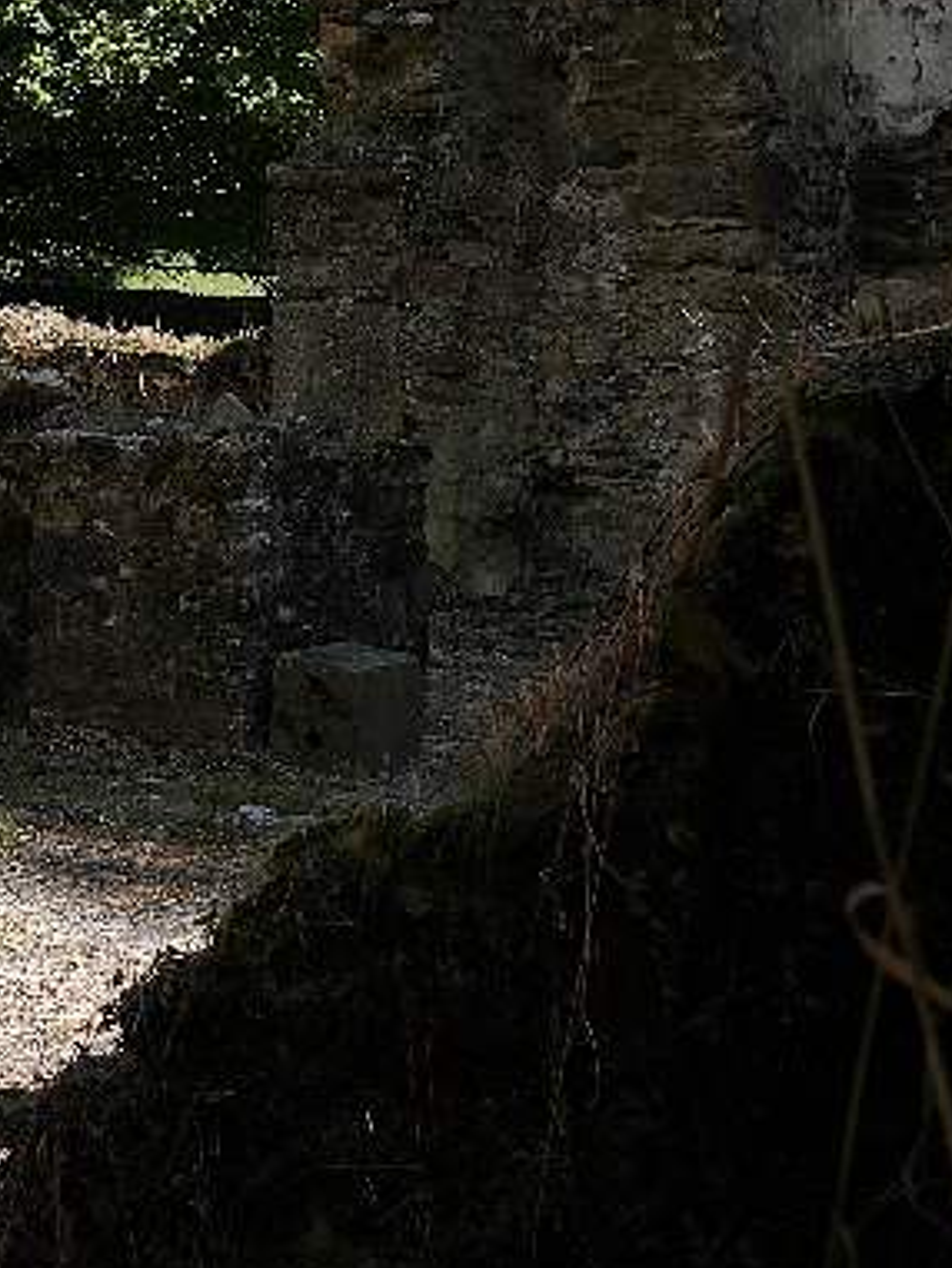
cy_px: 220
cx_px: -32
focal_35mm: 84
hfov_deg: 17.1
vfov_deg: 22.9
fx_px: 3078
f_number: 5
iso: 200
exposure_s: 1/800
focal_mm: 20
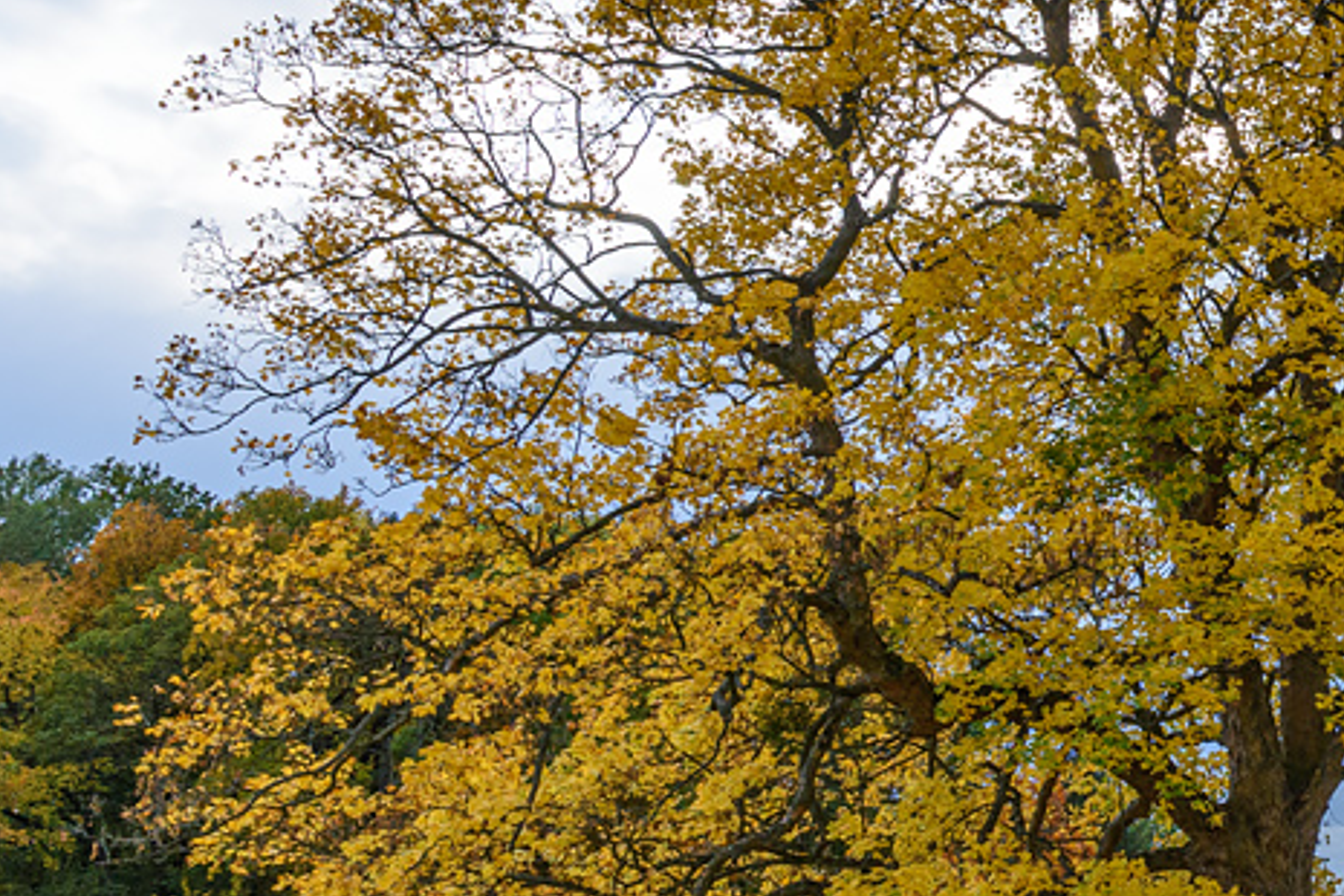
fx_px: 2314
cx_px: 1607
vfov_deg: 21.9
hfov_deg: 28.3
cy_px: 509
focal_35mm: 62
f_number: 7.1
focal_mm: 16
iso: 280
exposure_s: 1/400
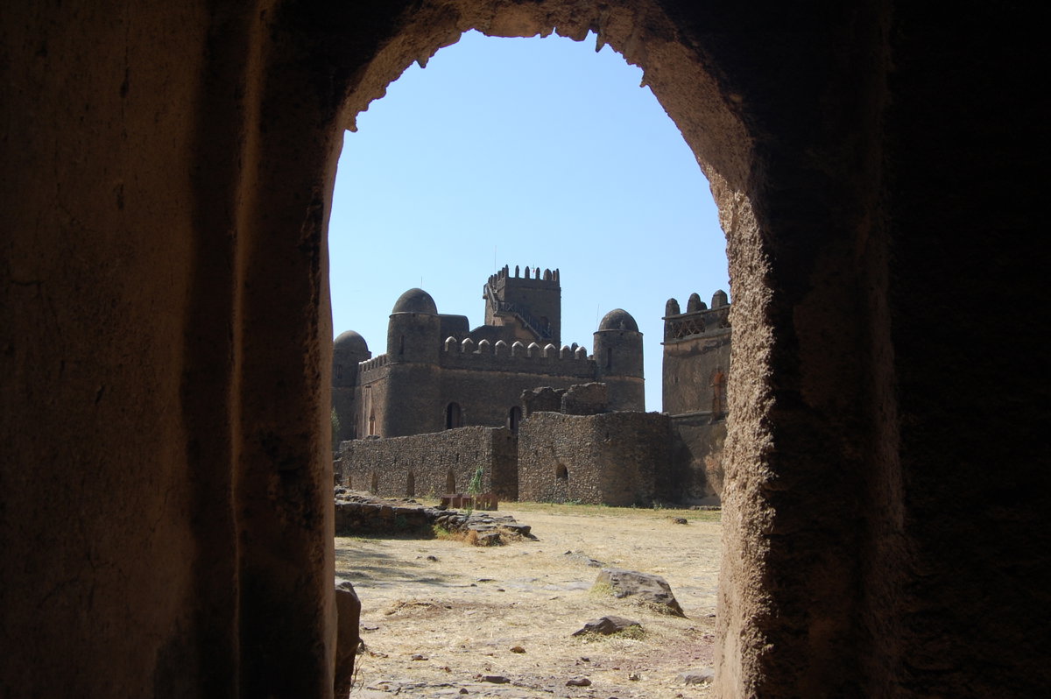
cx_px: 526
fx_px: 1138
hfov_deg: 49.6
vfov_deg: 34.2
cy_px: 350
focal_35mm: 39
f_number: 8
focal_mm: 26
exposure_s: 1/250
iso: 200
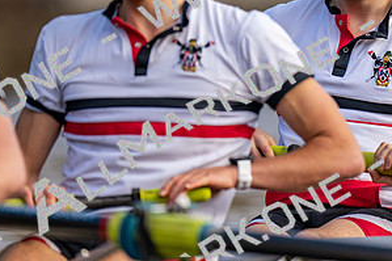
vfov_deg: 1.2
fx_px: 12678
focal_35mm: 1165
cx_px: 300
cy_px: 32
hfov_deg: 1.8
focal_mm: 600
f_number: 4
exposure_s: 1/2500
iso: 800
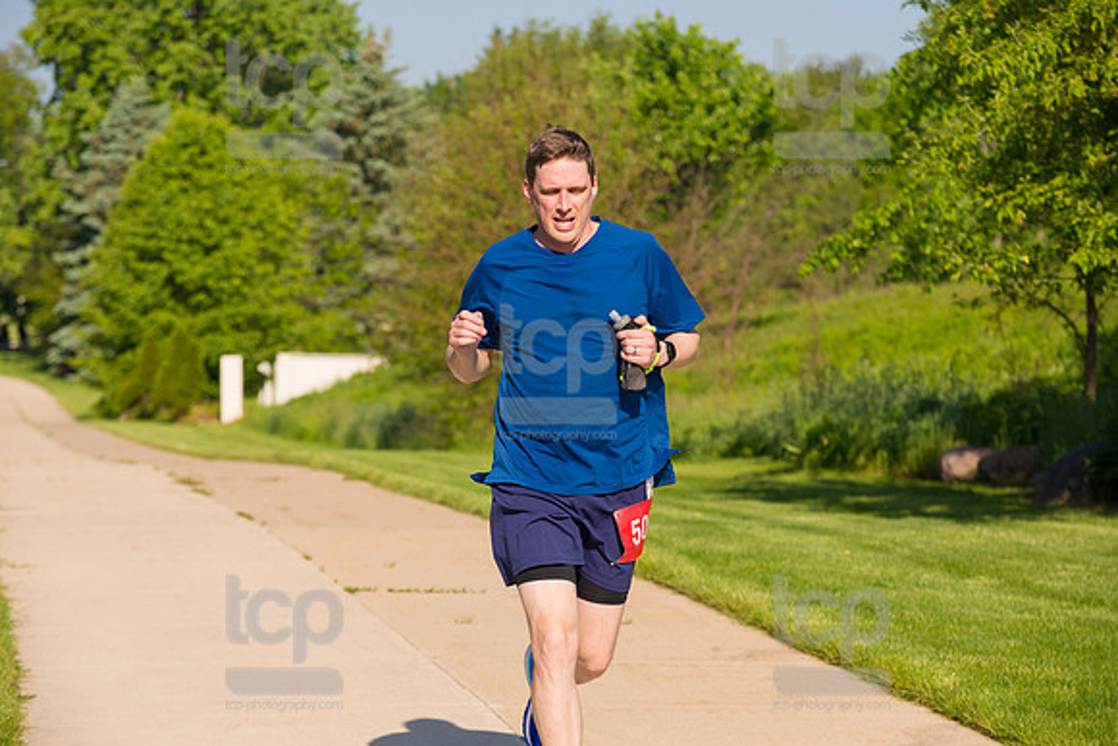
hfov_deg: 15.8
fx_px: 4038
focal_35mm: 130
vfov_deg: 10.6
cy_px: 373
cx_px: 559
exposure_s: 1/2000
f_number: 5.6
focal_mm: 130
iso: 400
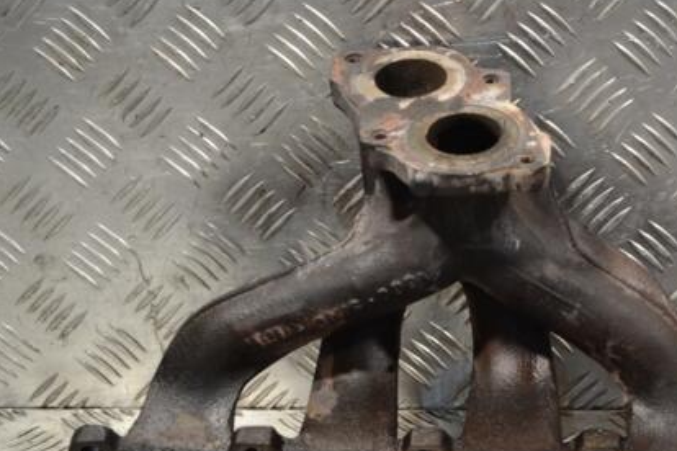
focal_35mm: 100
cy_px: 279
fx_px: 1880
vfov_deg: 13.7
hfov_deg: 20.3
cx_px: 458
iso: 220
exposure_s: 1/30
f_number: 5.3
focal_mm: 46
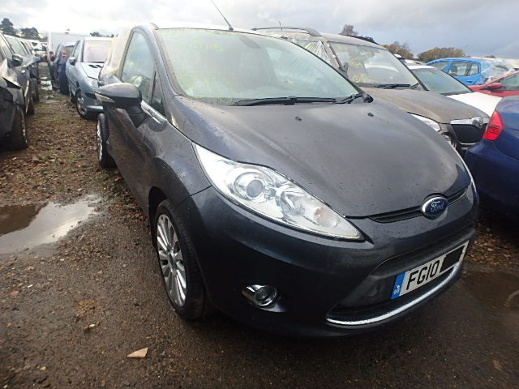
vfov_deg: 63.4
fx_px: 315
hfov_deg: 79.0
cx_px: 260
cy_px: 194
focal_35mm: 21
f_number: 3.5
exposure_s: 1/160
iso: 125
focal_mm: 3.7
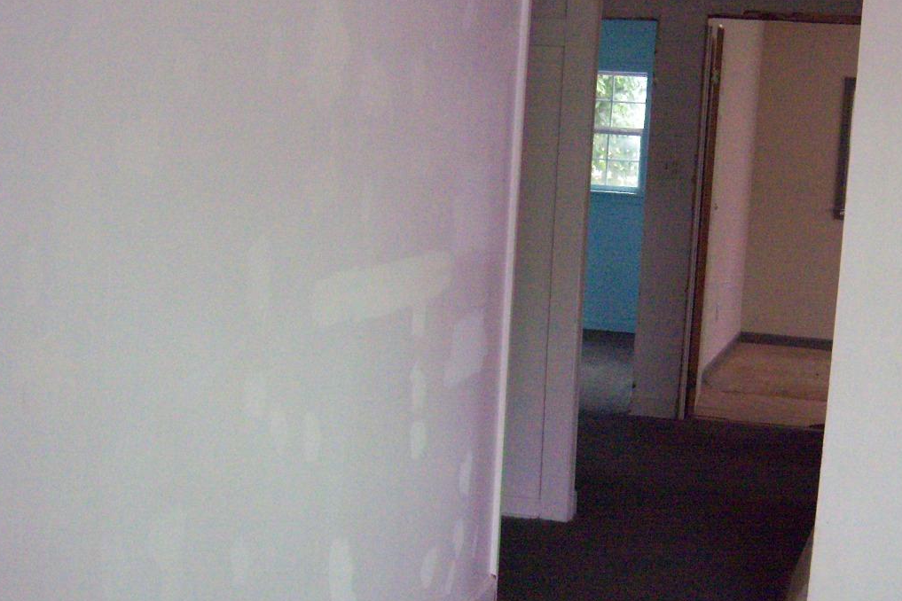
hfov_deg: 37.3
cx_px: 570
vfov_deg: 25.4
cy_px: 374
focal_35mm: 53
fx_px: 1328
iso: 800
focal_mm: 7.5
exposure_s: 1/60
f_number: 2.8
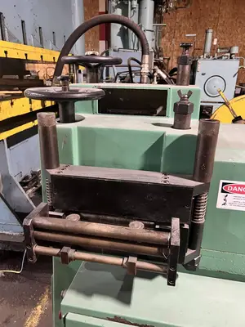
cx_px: 122
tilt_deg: -19.2
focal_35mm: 26
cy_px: 164
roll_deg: -2.7
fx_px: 245
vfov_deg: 67.3
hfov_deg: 53.1
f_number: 1.5
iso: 500
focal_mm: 5.7
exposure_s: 1/30
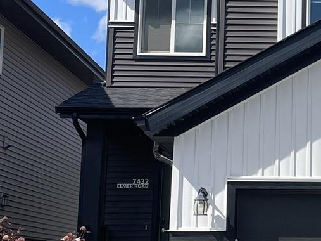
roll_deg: +0.4
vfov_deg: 14.1
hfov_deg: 18.0
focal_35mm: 105
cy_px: 104
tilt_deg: +11.1
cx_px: 367
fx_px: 973
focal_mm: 4.2
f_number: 1.6
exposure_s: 1/3401
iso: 32
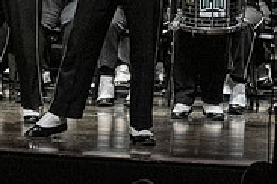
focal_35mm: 593
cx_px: -136
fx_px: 4562
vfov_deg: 2.3
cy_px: -68
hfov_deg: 3.5
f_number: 4
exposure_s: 1/500
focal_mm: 125
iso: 4000
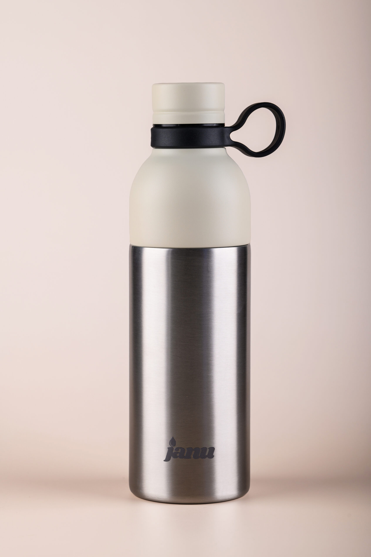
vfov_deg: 17.7
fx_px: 1796
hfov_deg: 11.8
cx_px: 186
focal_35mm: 116
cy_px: 278
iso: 100
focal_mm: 116
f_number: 10
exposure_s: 1/160
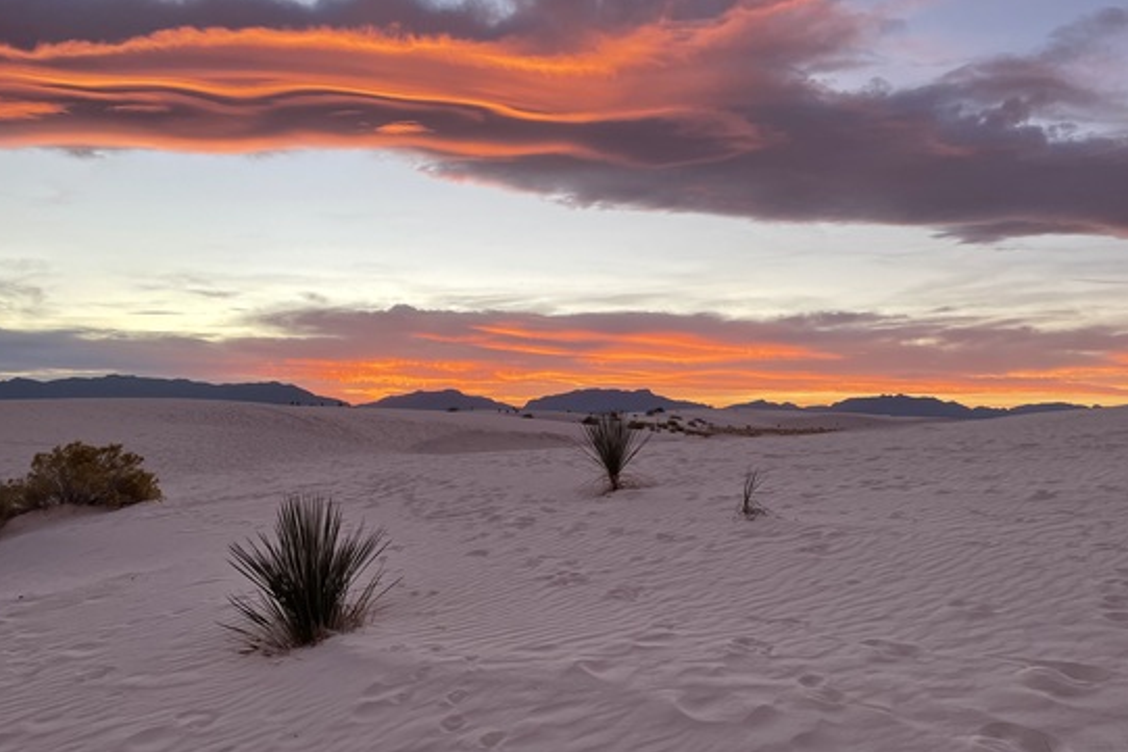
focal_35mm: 28
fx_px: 878
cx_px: 557
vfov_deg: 46.3
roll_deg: +0.7
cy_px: 325
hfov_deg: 65.5
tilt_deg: +3.9
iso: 32
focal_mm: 4.2
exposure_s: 1/136
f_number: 1.6
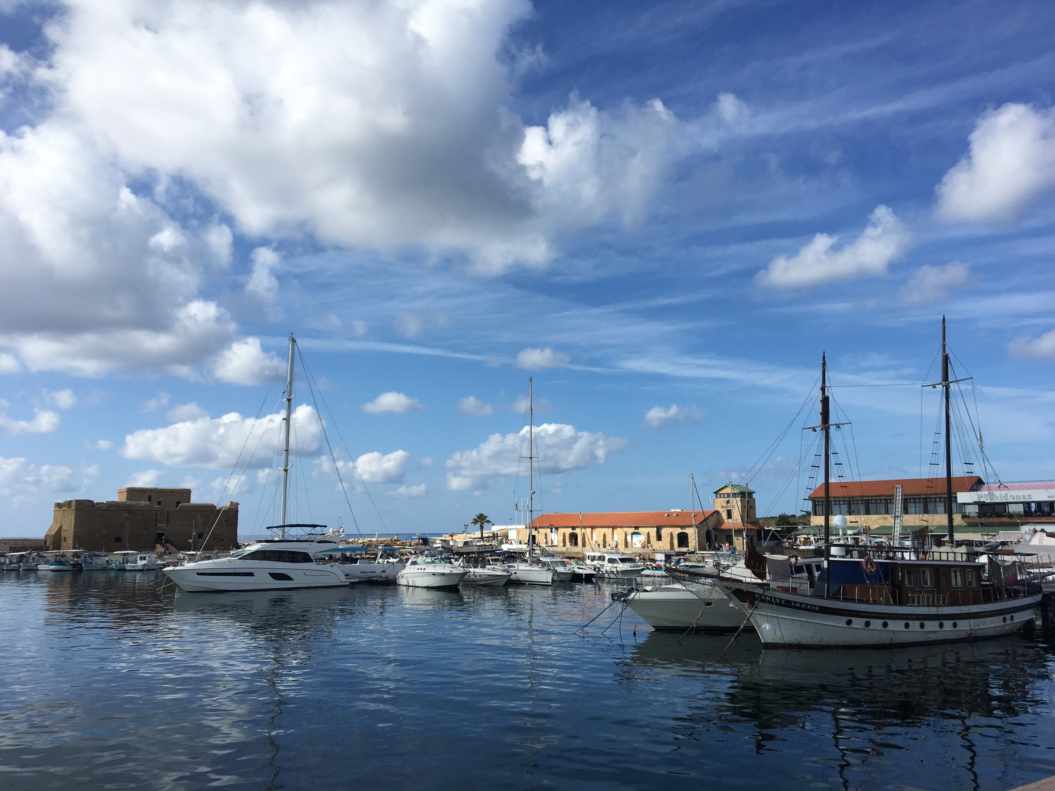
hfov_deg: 61.7
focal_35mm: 29
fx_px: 884
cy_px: 396
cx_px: 528
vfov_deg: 48.2
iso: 25
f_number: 2.2
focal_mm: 4.15
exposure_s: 1/2564
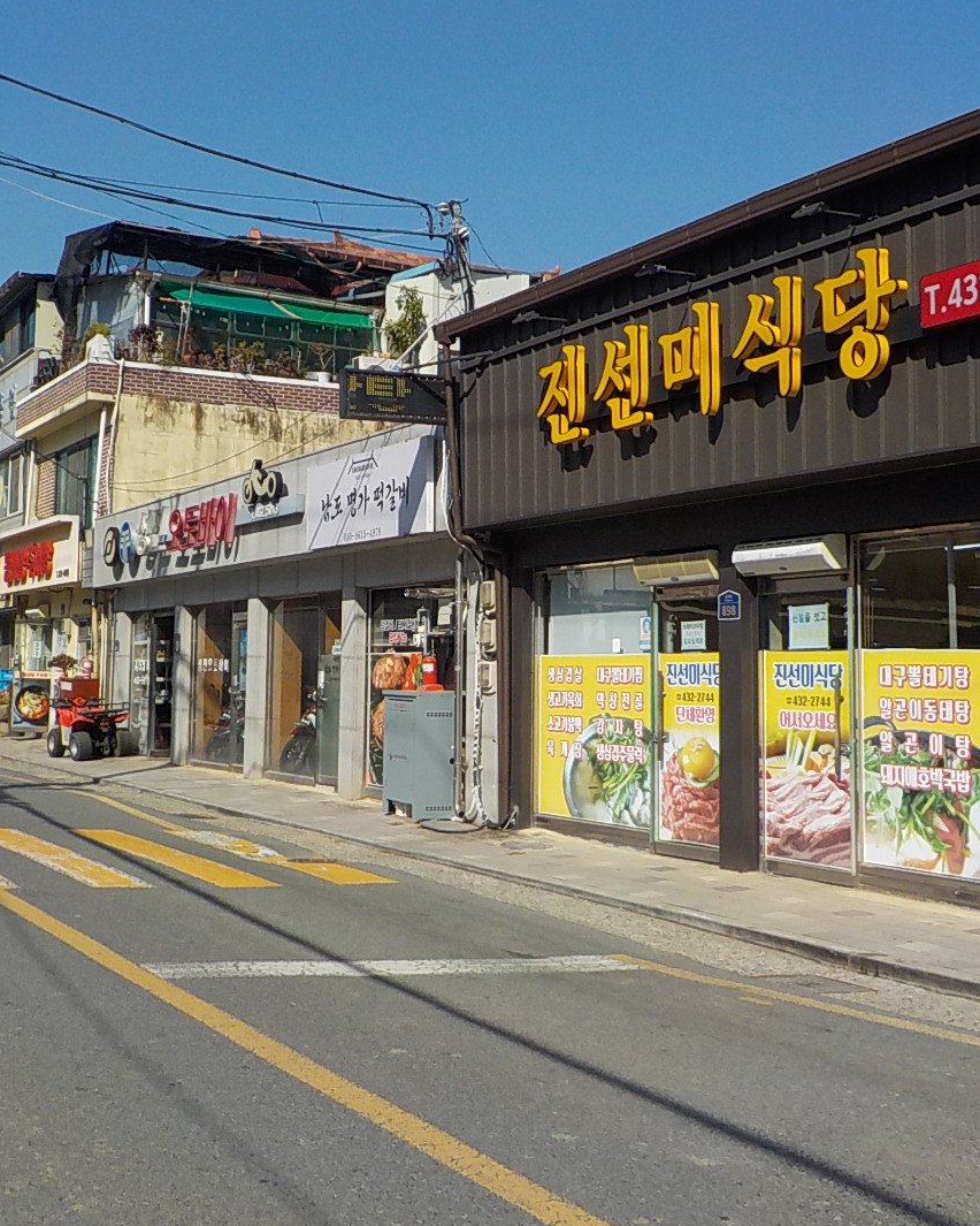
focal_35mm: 44
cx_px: 398
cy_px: 538
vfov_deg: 41.9
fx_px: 1595
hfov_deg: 34.1
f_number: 6.6
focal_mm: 4.1
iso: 125
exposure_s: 1/640
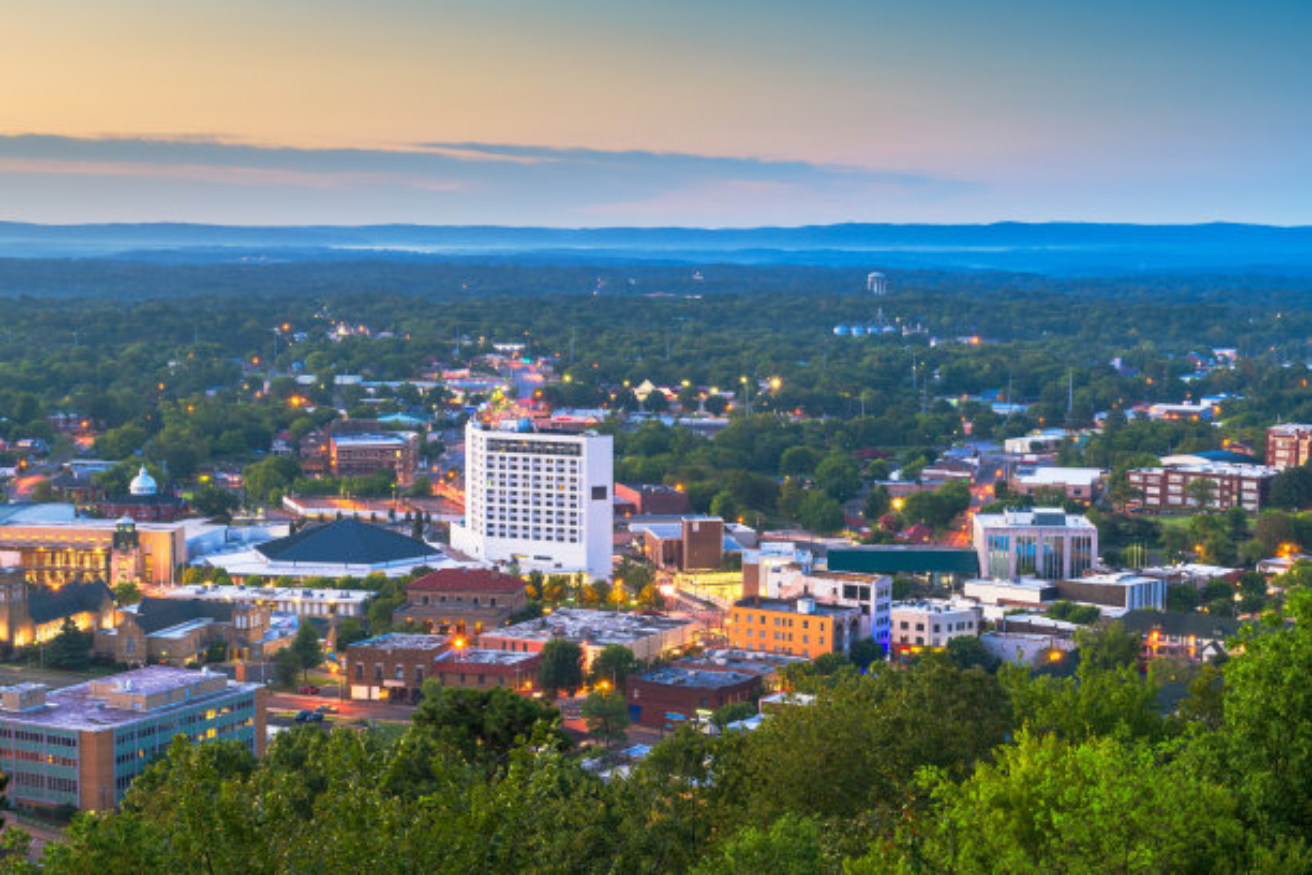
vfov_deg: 20.6
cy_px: 438
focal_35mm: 66
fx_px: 2405
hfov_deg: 30.5
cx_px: 656
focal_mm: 66
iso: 64
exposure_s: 15
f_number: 16
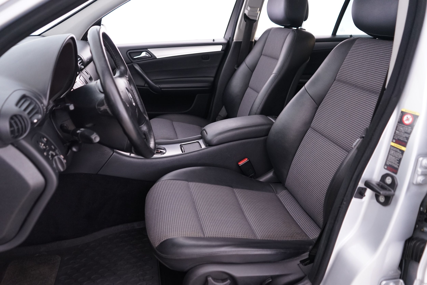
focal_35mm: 29
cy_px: 142
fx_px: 344
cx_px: 214
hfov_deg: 63.7
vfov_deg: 45.0
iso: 1250
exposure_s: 1/8
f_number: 3.5
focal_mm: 29
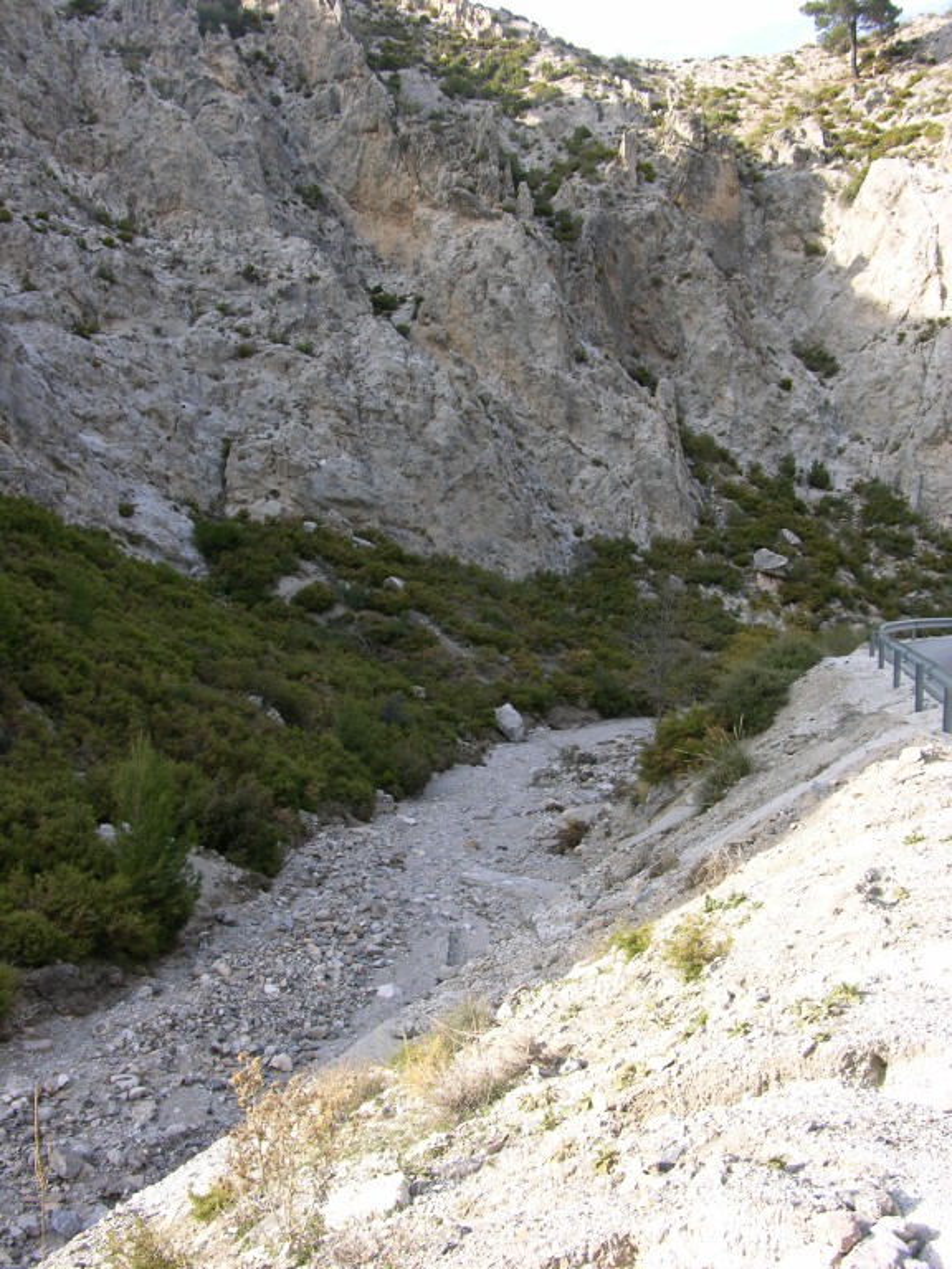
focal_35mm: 35
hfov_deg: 40.7
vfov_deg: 52.6
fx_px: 1283
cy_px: 634
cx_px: 476
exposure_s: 1/97.7
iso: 50
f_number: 4
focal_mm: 8.9
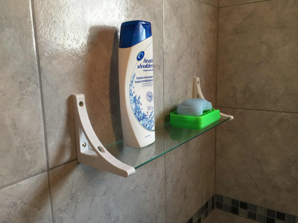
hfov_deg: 61.7
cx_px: 149
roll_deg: +0.6
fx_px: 250
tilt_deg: -11.0
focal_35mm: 29
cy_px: 112
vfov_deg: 48.2
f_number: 2.2
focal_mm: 4.15
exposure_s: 1/17
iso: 50
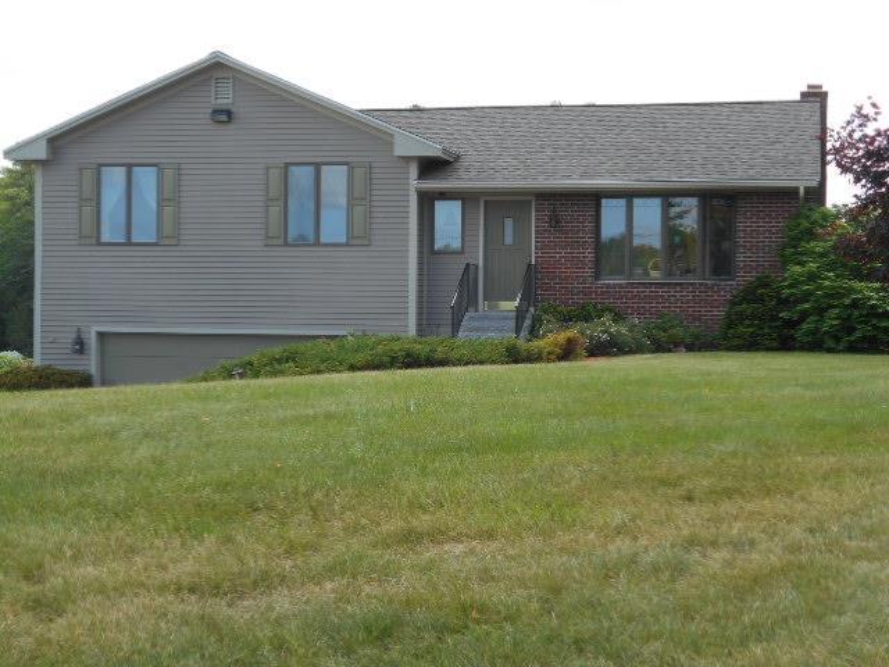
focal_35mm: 65
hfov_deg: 29.8
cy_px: 334
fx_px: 1669
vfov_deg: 22.6
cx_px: 444
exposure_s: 1/200
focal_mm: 11.6
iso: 80
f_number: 5.3
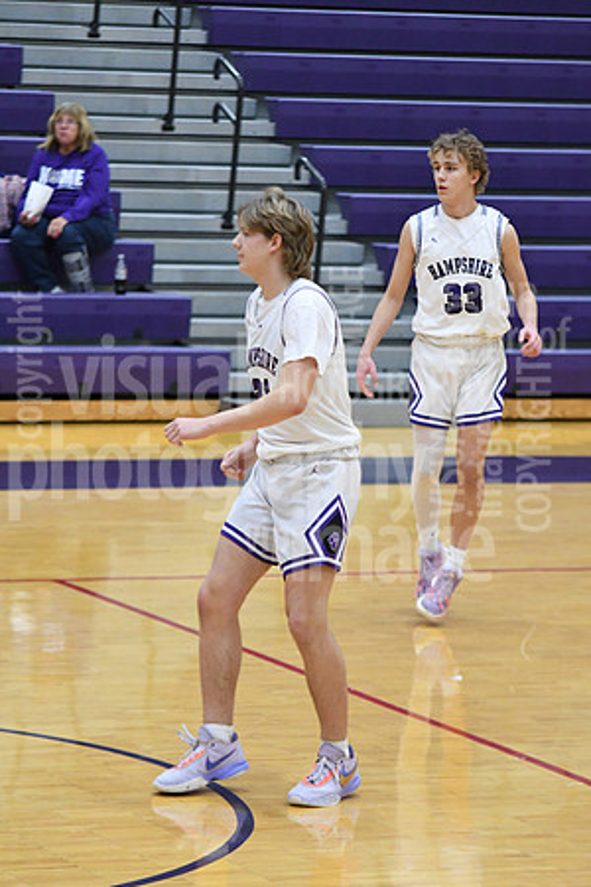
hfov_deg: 7.0
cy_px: 444
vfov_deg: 10.5
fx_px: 4801
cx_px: 296
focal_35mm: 195
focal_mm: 130
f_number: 2.8
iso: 6400
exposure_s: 1/800
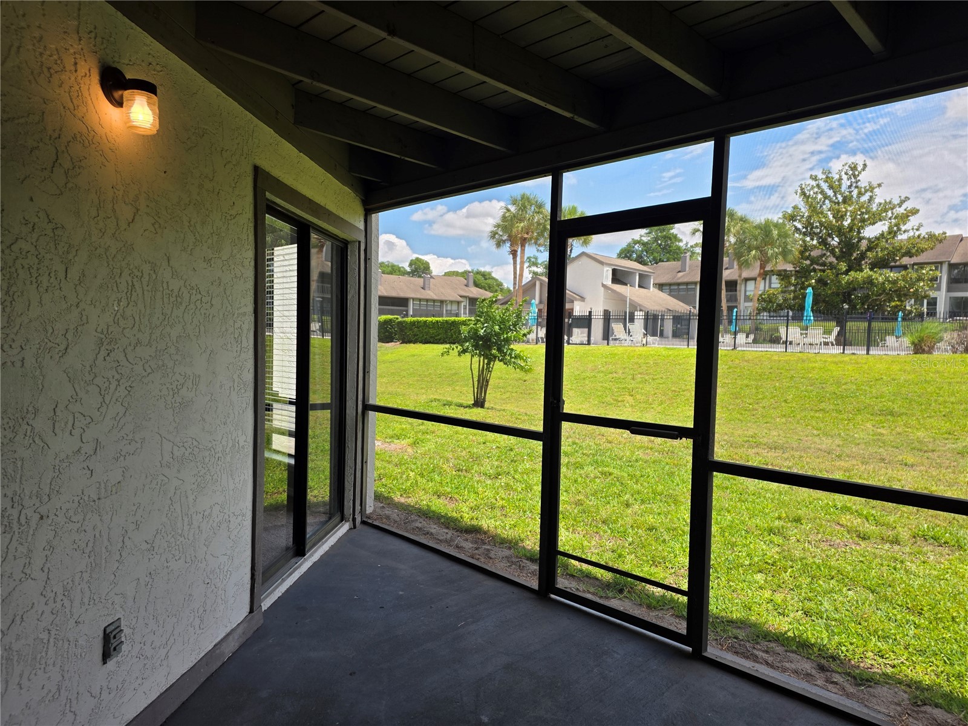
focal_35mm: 23
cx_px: 484
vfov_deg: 58.9
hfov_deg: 73.9
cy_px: 363
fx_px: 643
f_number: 1.7
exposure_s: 1/1920
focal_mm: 6.3
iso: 80
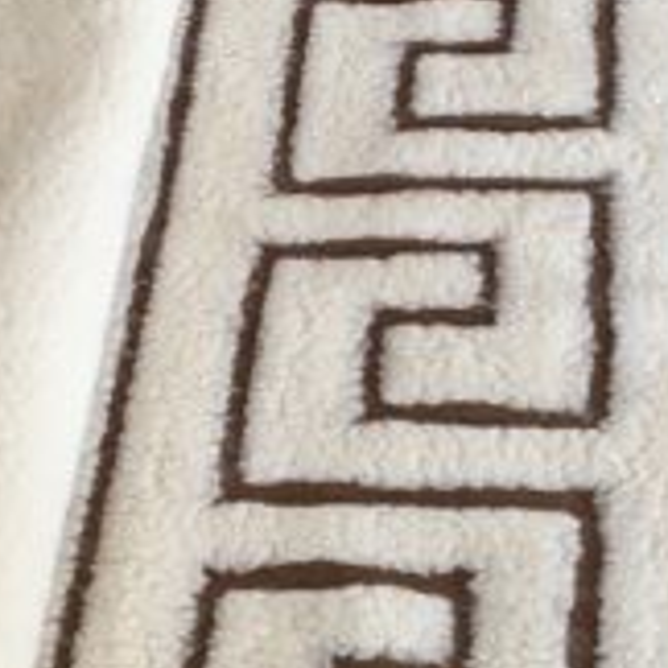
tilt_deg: -47.6
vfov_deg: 18.1
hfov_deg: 18.3
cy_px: 107
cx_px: 247
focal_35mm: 95
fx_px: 2074
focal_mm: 4.15
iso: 32
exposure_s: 1/33
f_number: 2.2
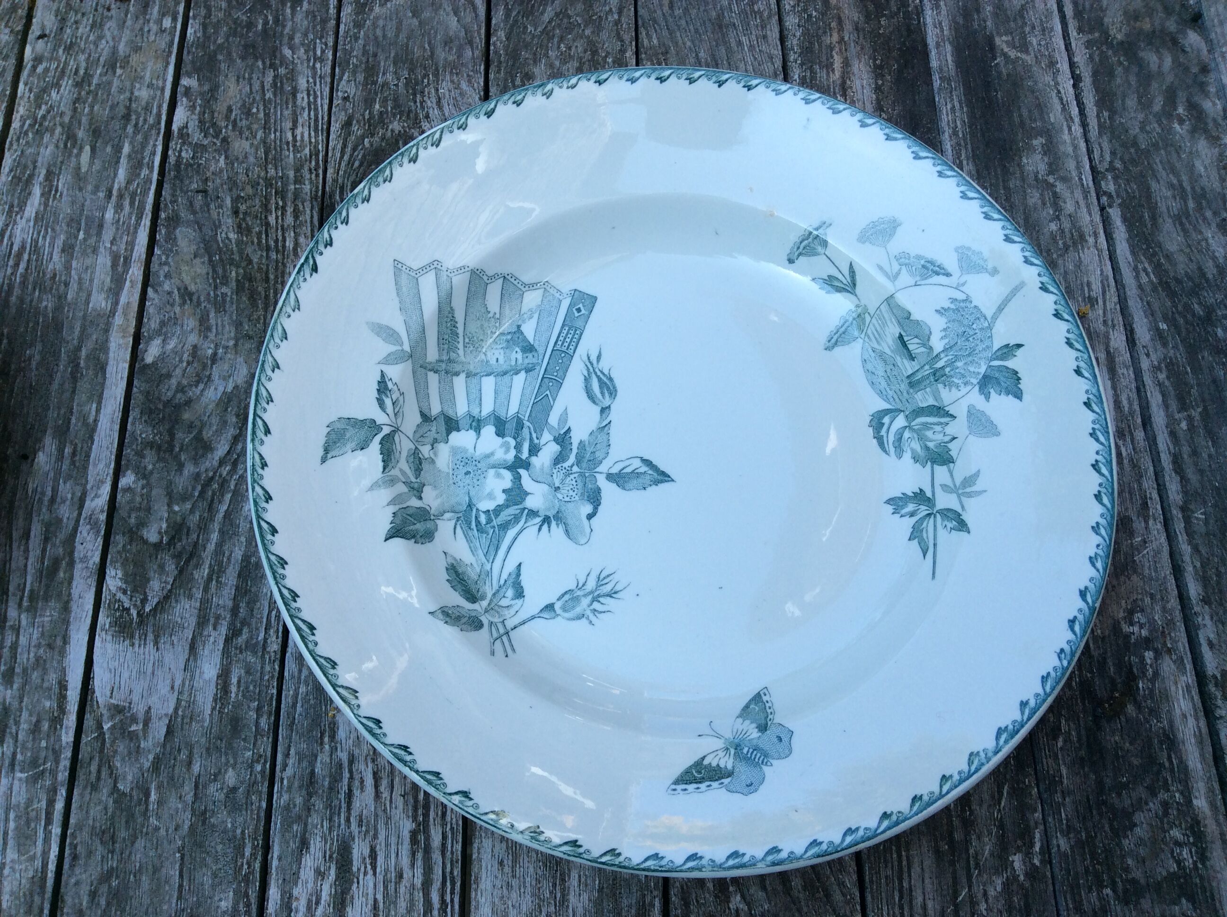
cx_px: 614
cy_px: 458
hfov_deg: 56.9
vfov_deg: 44.1
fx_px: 1133
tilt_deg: -67.0
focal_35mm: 32
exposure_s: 1/364
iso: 32
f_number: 2.4
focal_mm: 3.3
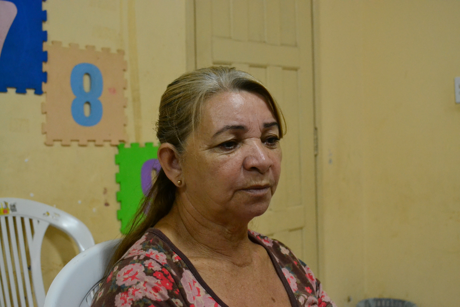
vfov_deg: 28.1
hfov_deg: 41.1
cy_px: 154
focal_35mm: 48
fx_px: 613
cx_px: 230
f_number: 5
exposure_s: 1/80
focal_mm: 32
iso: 3200
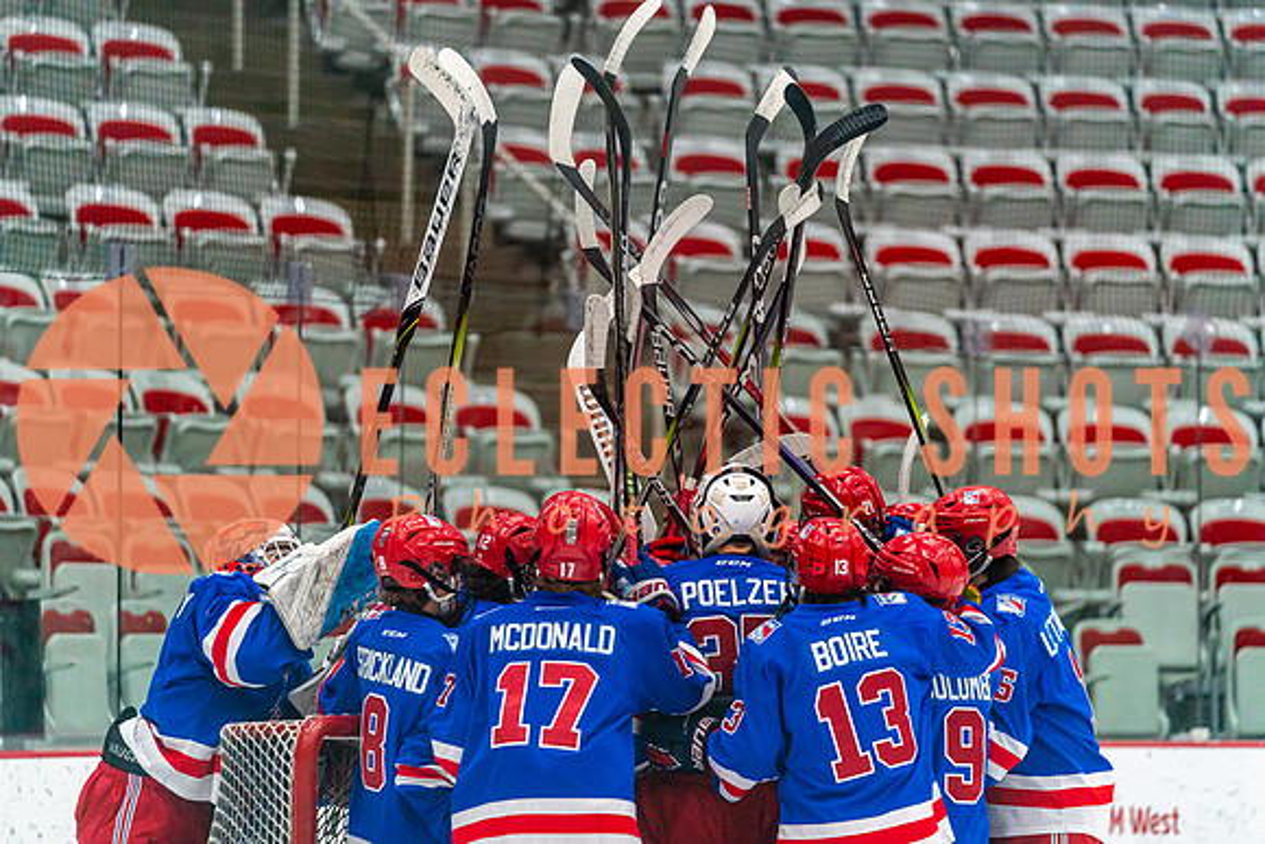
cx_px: 632
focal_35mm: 182
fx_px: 6396
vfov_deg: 7.5
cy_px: 422
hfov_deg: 11.3
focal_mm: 182
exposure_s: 1/1000
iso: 3200
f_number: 2.8
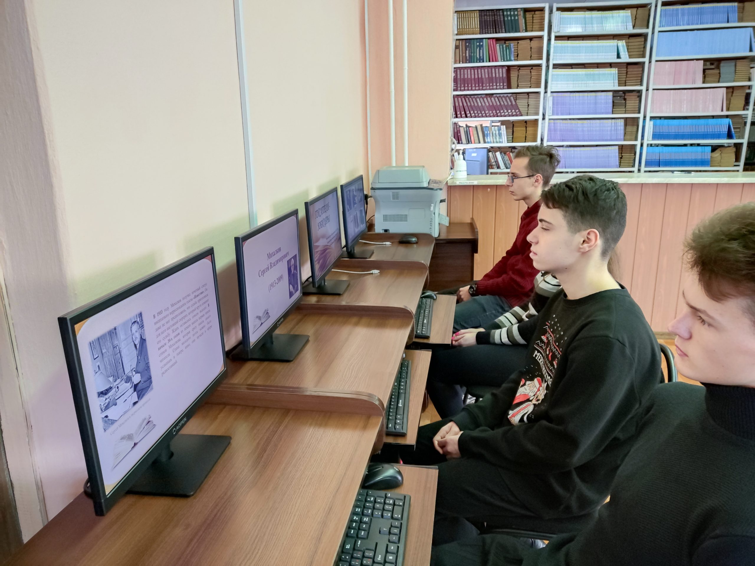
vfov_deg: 54.9
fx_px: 545
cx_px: 378
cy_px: 283
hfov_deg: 69.4
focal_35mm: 25
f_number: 1.79
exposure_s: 1/25
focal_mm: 4.71
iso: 755
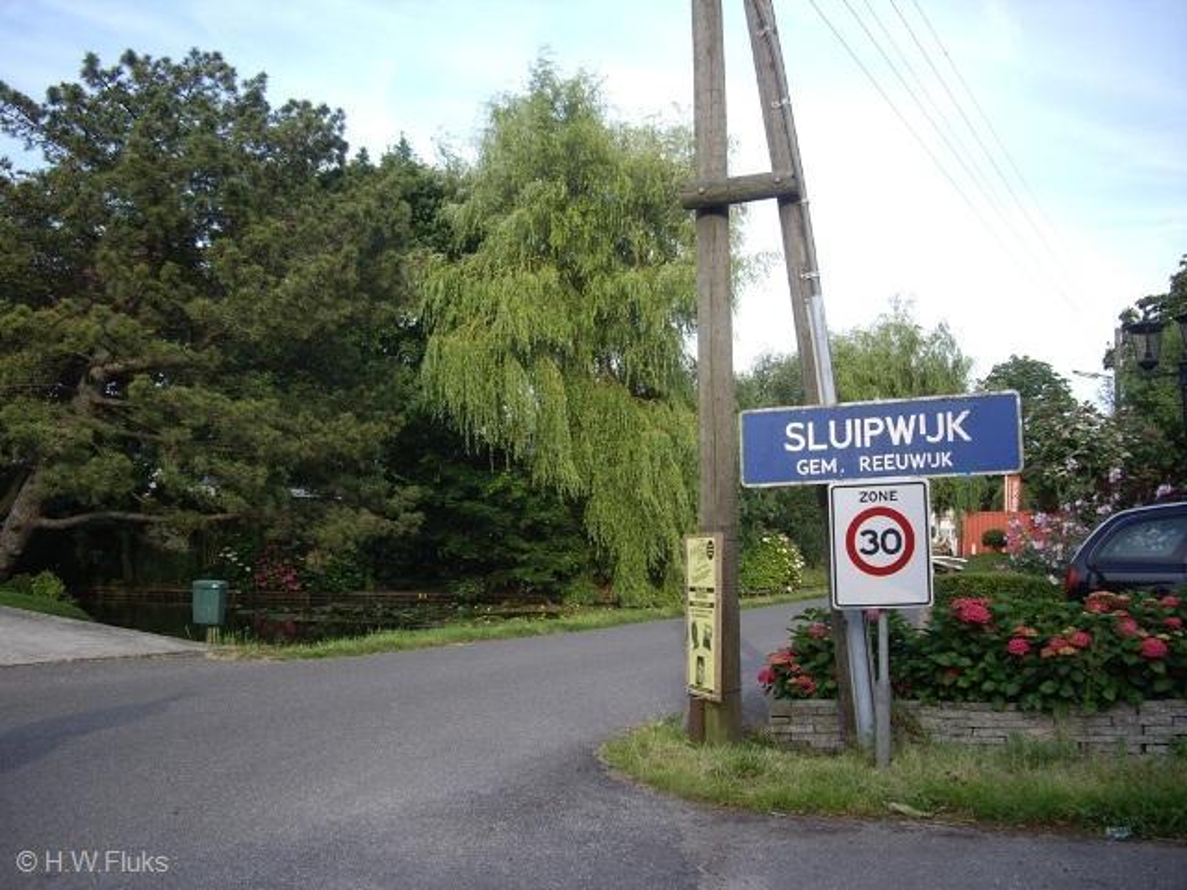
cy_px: 445
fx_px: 1303
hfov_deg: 49.0
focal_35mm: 38
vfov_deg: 37.7
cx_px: 594
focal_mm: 7.9
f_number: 2.8
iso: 64
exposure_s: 1/250
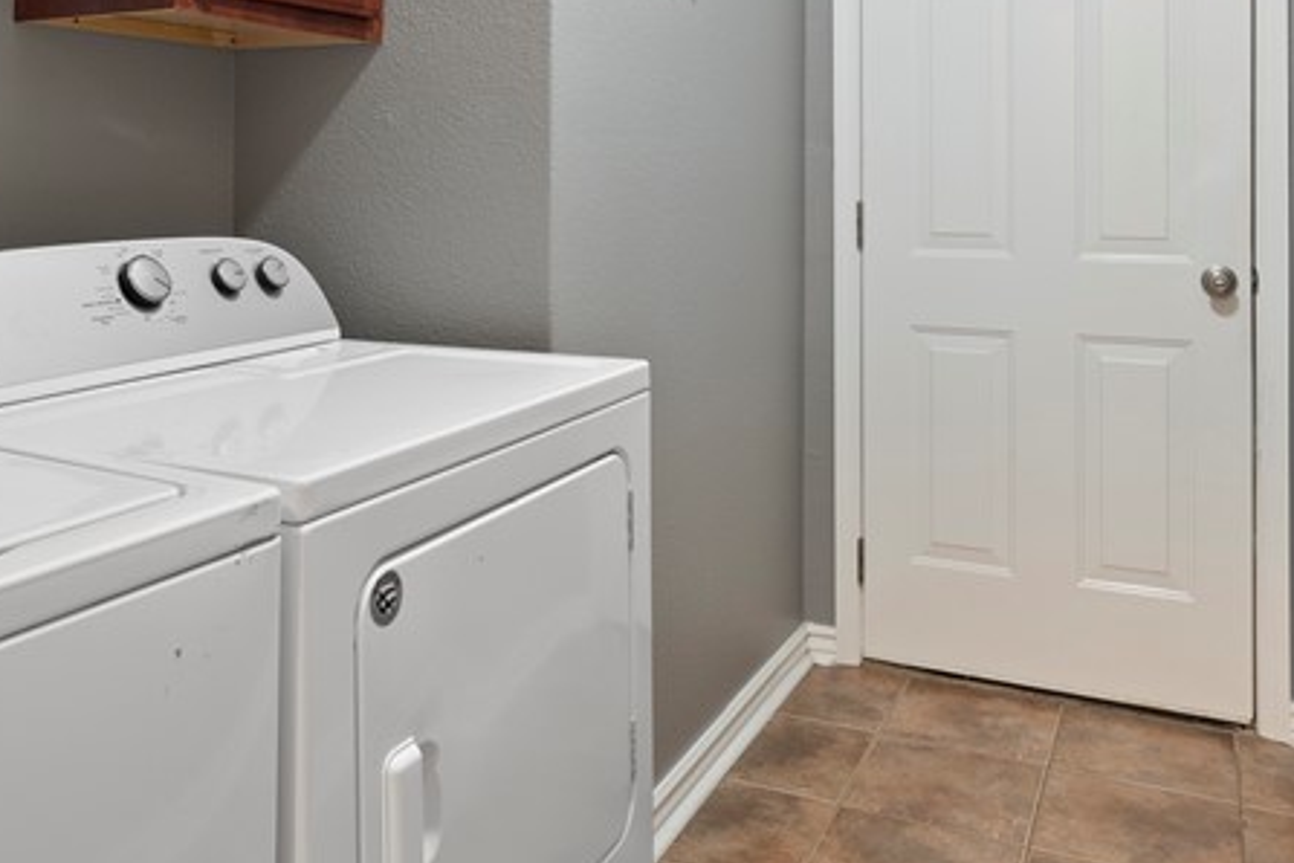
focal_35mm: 34
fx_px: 1222
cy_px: 177
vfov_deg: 37.5
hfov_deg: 55.6
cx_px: 556
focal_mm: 14
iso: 640
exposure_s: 1
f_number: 8
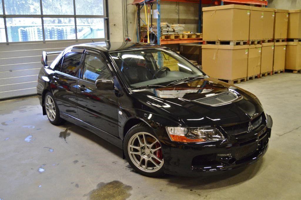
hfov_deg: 55.1
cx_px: 150
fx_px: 288
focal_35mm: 34
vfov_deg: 38.3
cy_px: 100
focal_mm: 23
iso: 1250
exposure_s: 1/60
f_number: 3.8
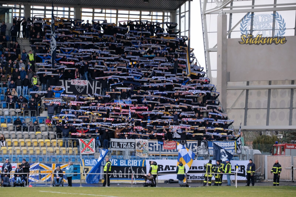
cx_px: 148
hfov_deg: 13.6
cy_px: 98
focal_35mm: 151
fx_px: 1242
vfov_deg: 9.1
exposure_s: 1/125
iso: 640
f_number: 5.6
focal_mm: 100.6
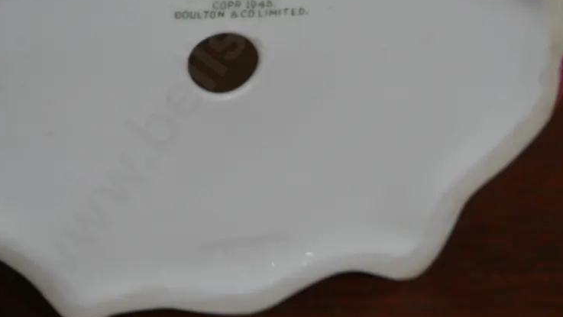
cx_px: 275
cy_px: -23
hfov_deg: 19.6
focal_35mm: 109
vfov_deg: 11.0
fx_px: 1628
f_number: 5.5
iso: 320
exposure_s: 1/80
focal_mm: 36
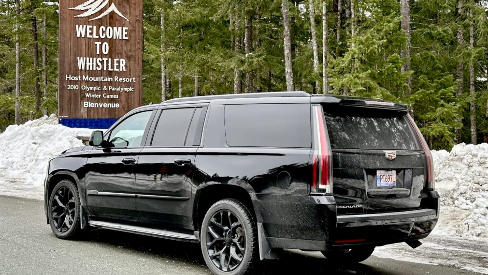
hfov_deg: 39.2
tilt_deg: +0.9
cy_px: 98
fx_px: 686
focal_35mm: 53
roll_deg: +0.1
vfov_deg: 22.6
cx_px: 242
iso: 80
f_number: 1.78
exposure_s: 1/167
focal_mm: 6.86
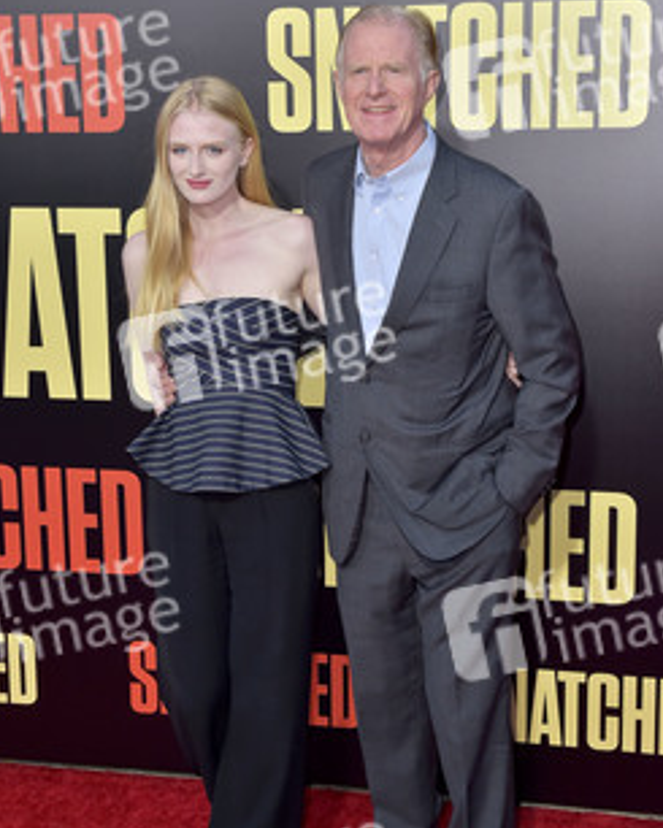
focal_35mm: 54
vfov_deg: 34.7
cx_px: 337
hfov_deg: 28.1
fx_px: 1324
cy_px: 482
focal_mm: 44
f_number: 6.3
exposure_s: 1/320
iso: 500
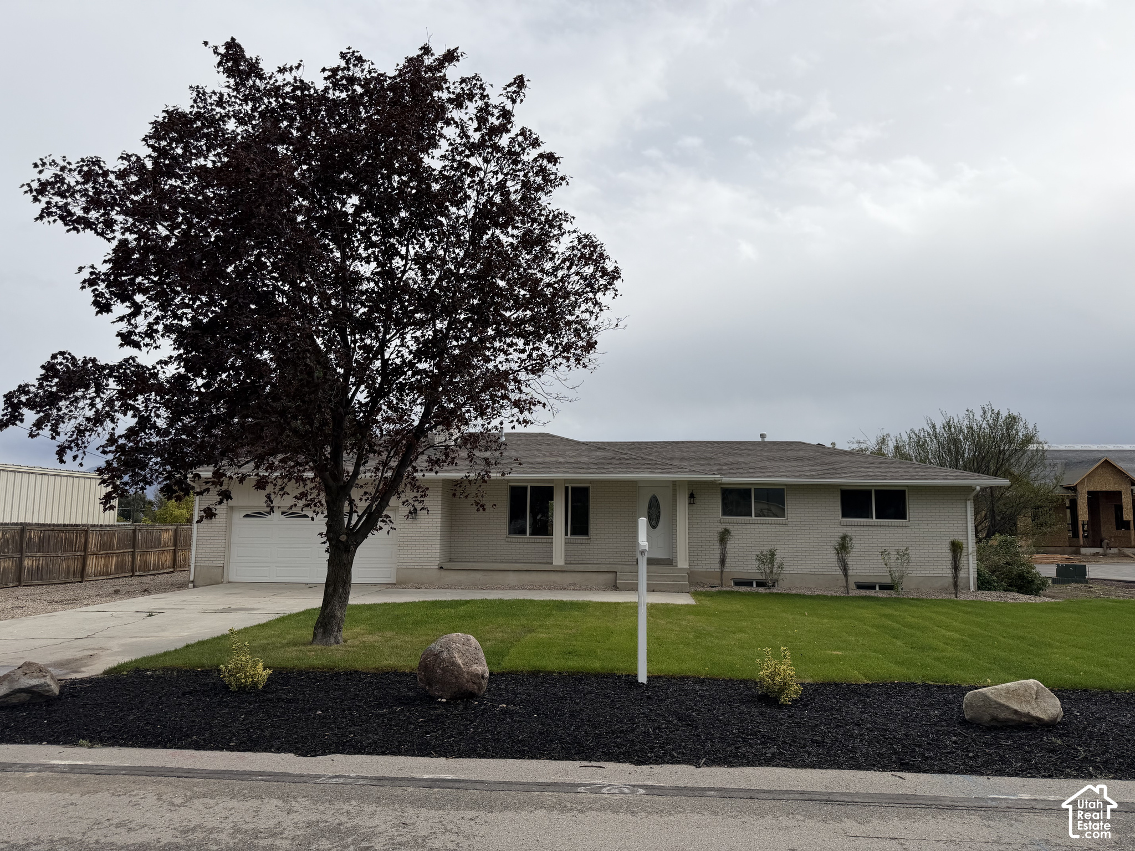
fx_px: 787
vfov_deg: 56.8
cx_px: 568
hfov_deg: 71.6
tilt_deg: +7.2
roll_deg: -0.5
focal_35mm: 24
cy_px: 426
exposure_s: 1/7353
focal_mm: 6.76
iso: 80
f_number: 1.78
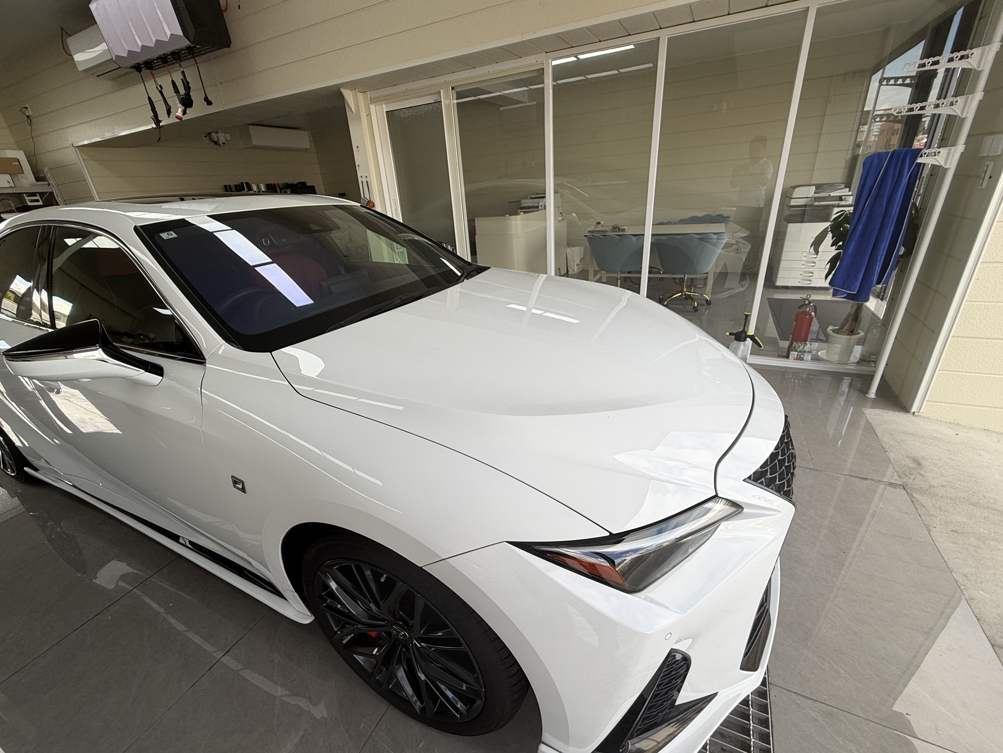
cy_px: 385
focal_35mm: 15
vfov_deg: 81.7
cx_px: 497
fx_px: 435
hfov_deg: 98.2
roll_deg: +4.7
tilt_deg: -24.3
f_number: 2.2
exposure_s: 1/351
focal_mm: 2.22
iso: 50
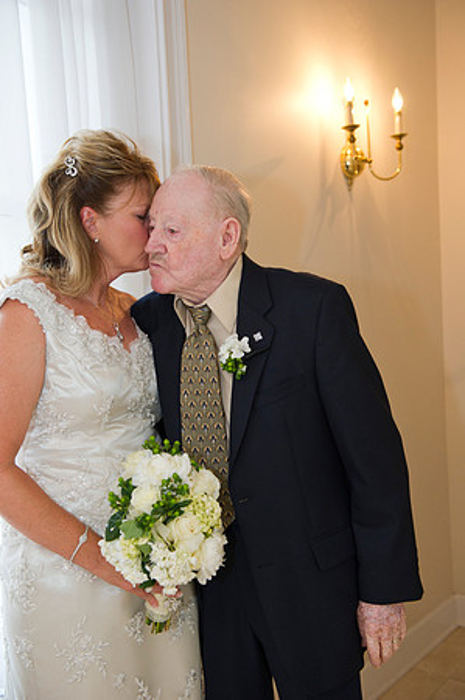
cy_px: 350
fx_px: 854
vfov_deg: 44.5
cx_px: 232
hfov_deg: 30.4
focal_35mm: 44
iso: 1600
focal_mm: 44
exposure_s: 1/100
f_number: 3.5
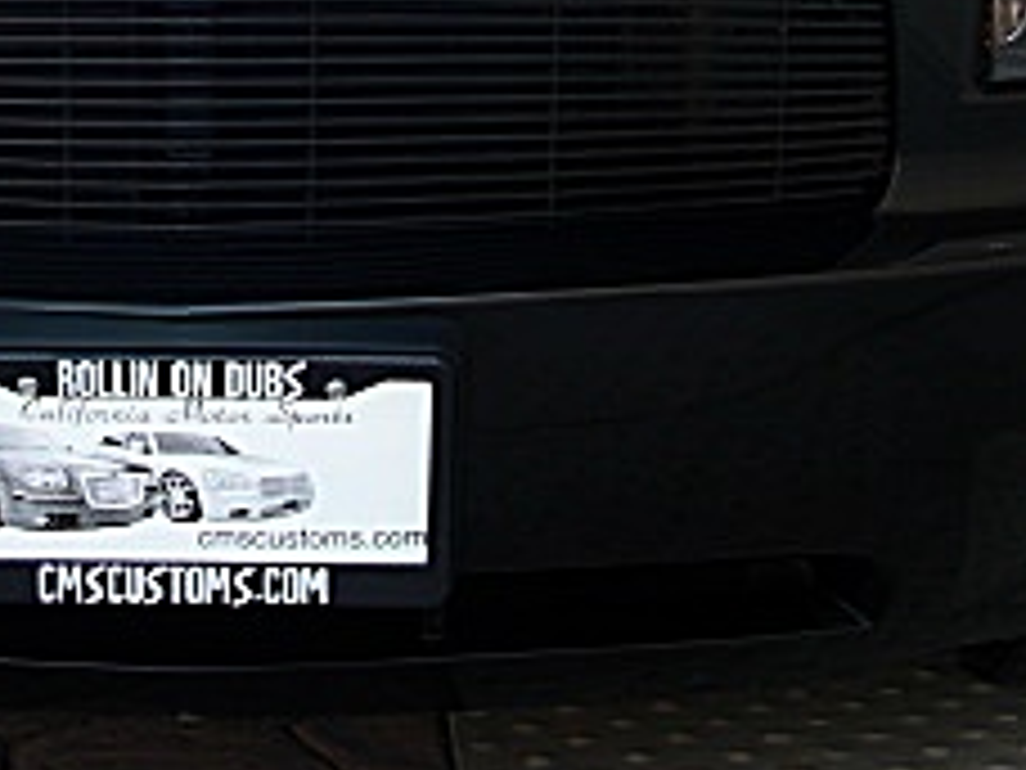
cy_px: -117
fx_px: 2994
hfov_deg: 19.3
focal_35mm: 101
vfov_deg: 14.3
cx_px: 225
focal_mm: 6.3
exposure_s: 1/100
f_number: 2.8
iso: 50
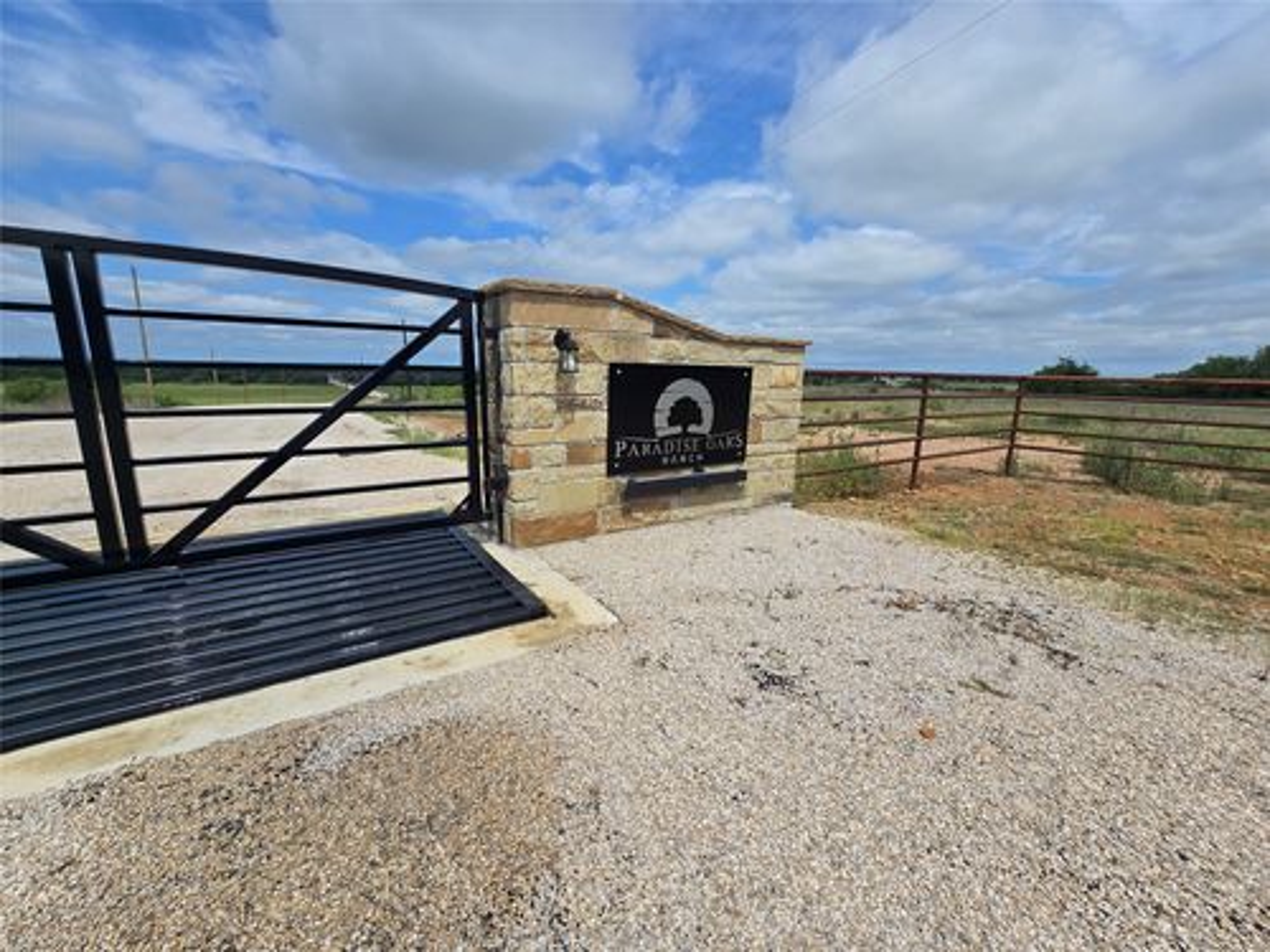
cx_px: 635
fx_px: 477
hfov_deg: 106.2
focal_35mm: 13
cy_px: 476
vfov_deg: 89.9
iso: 50
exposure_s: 1/3892
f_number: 2.2
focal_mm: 2.2
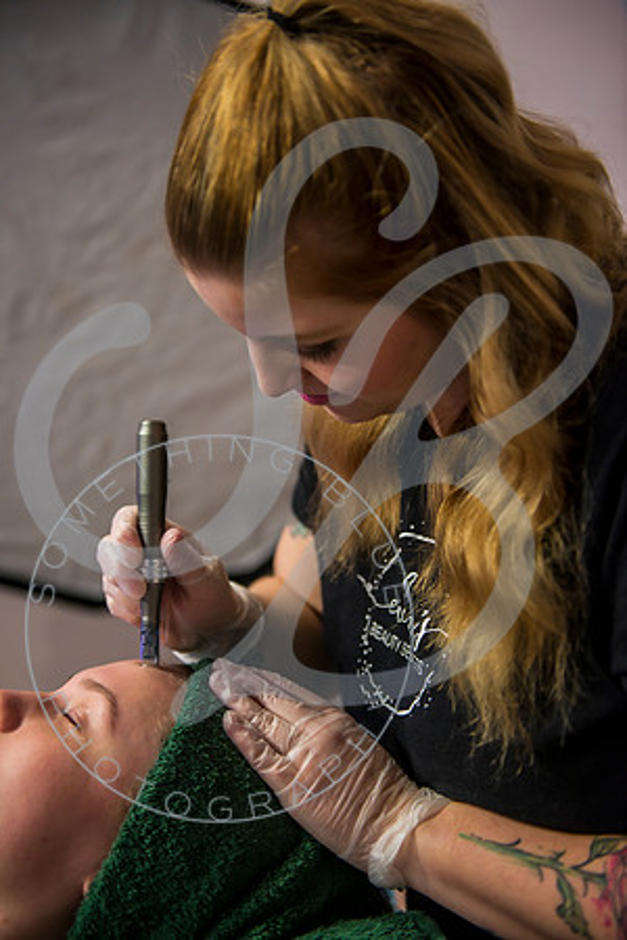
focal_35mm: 48
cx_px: 314
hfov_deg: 28.1
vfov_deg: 41.1
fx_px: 1254
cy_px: 470
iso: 200
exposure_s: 1/125
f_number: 2.8
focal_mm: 48
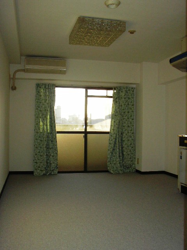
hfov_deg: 37.7
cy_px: 125
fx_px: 274
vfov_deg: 49.0
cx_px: 94
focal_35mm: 38
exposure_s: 1/178
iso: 71
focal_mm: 5.8
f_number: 4.1
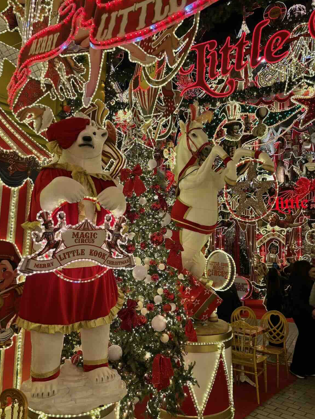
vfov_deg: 65.3
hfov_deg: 51.4
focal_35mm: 27
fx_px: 328
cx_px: 156
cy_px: 210
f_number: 1.6
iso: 80
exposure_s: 1/50
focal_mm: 5.96
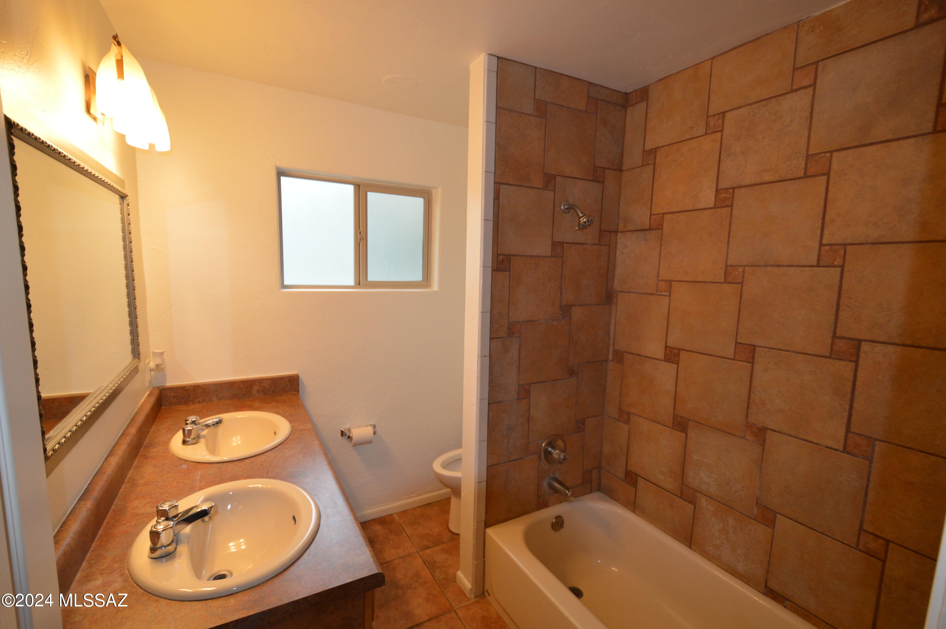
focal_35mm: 15
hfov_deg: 100.4
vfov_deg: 77.2
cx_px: 473
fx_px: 394
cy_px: 314
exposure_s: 1/60
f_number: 3.5
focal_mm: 10
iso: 400
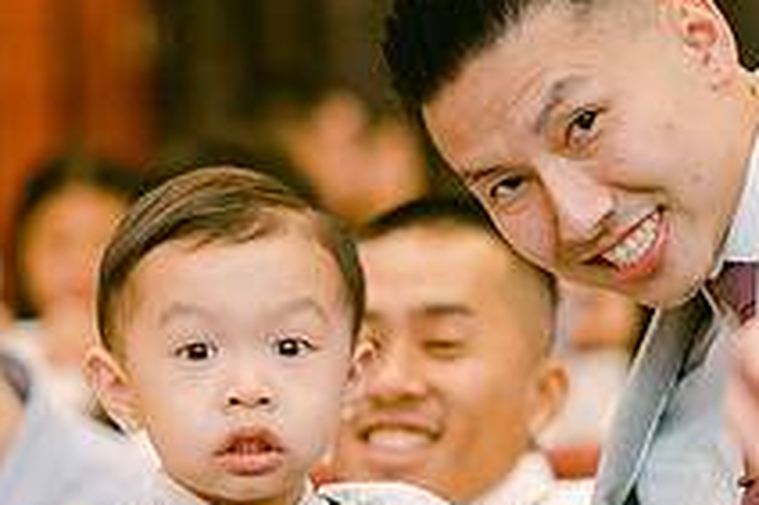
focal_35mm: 233
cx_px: 548
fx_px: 4908
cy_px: 333
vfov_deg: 5.9
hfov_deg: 8.8
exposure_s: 1/125
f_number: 2
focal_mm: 85
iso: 320
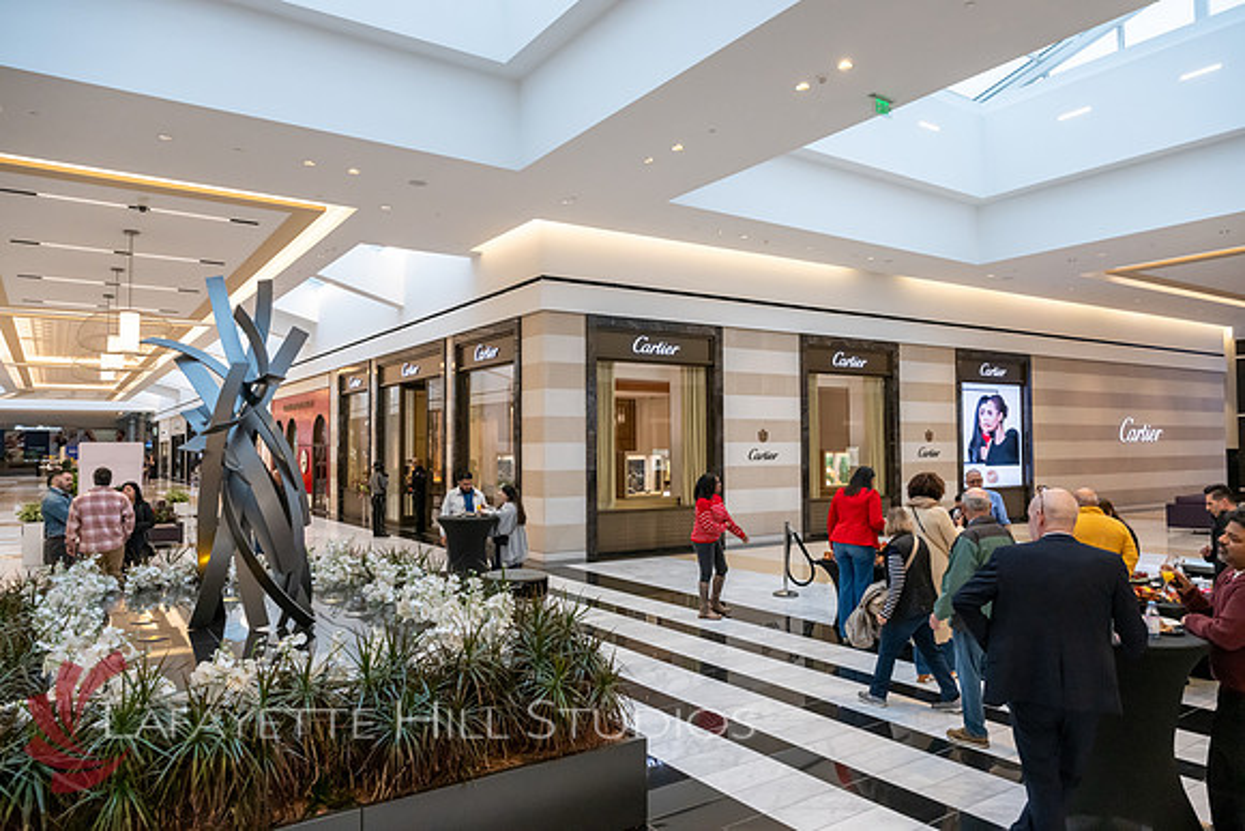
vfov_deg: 53.2
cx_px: 622
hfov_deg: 73.7
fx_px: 830
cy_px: 416
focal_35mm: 24
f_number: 6.3
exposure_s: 1/400
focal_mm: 24
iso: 3200
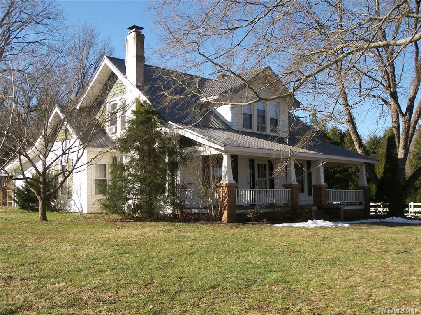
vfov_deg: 35.1
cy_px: 158
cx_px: 210
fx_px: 499
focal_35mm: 41
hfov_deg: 45.8
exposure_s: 1/640
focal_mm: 8.7
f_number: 3.2
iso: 100
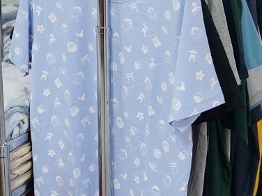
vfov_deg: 15.3
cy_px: -1
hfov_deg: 20.6
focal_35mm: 95
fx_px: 719
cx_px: 92
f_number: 2.8
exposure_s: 1/160
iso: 3200
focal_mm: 31
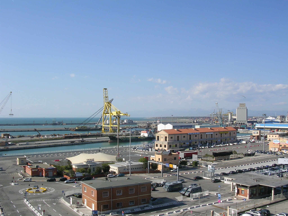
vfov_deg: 37.7
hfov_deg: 49.0
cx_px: 144
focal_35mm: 38
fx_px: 316
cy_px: 108
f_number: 5.6
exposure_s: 1/400
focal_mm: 5.8
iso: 50
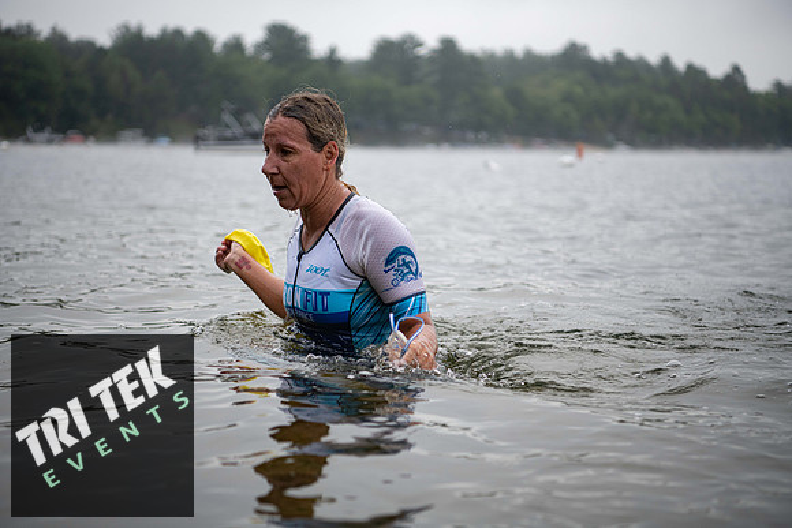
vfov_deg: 19.5
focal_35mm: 70
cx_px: 396
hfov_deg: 28.8
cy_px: 264
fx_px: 1540
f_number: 3.2
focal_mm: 70
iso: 320
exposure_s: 1/800
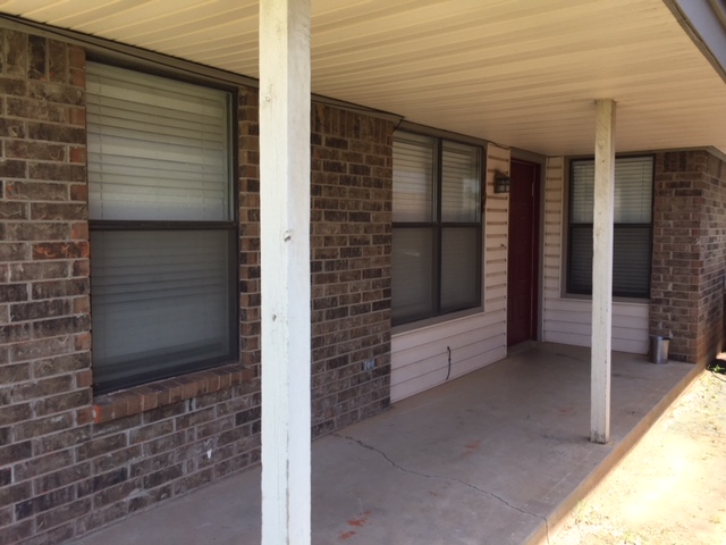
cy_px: 272
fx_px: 608
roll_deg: -2.0
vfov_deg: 48.2
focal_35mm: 29
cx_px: 363
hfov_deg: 61.7
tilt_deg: -5.4
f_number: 2.2
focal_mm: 4.15
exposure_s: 1/338
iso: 32
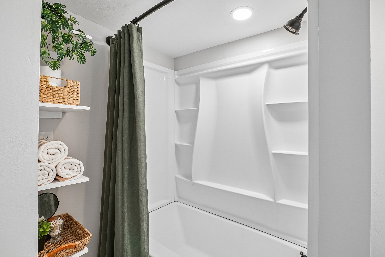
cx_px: 192
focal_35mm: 17
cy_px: 128
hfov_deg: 93.3
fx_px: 182
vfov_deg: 70.4
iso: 400
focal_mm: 17
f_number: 8
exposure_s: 1/20
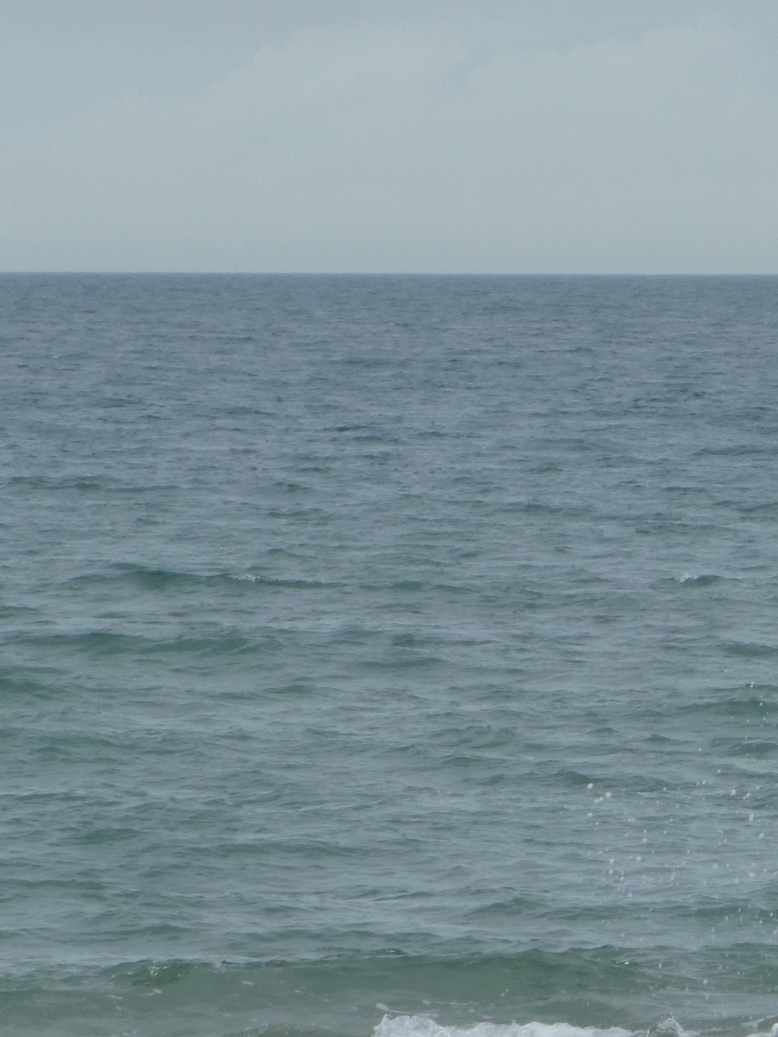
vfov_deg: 3.8
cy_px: 627
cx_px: 623
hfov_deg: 2.9
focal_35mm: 520
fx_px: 15581
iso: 100
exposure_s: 1/160
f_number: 5.9
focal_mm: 45
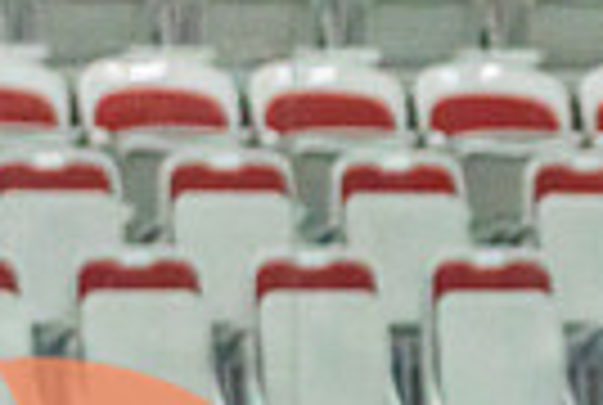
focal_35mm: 600
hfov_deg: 3.4
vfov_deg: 2.3
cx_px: 1100
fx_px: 10072
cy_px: 862
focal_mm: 100
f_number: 2.8
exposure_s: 1/1600
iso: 4000
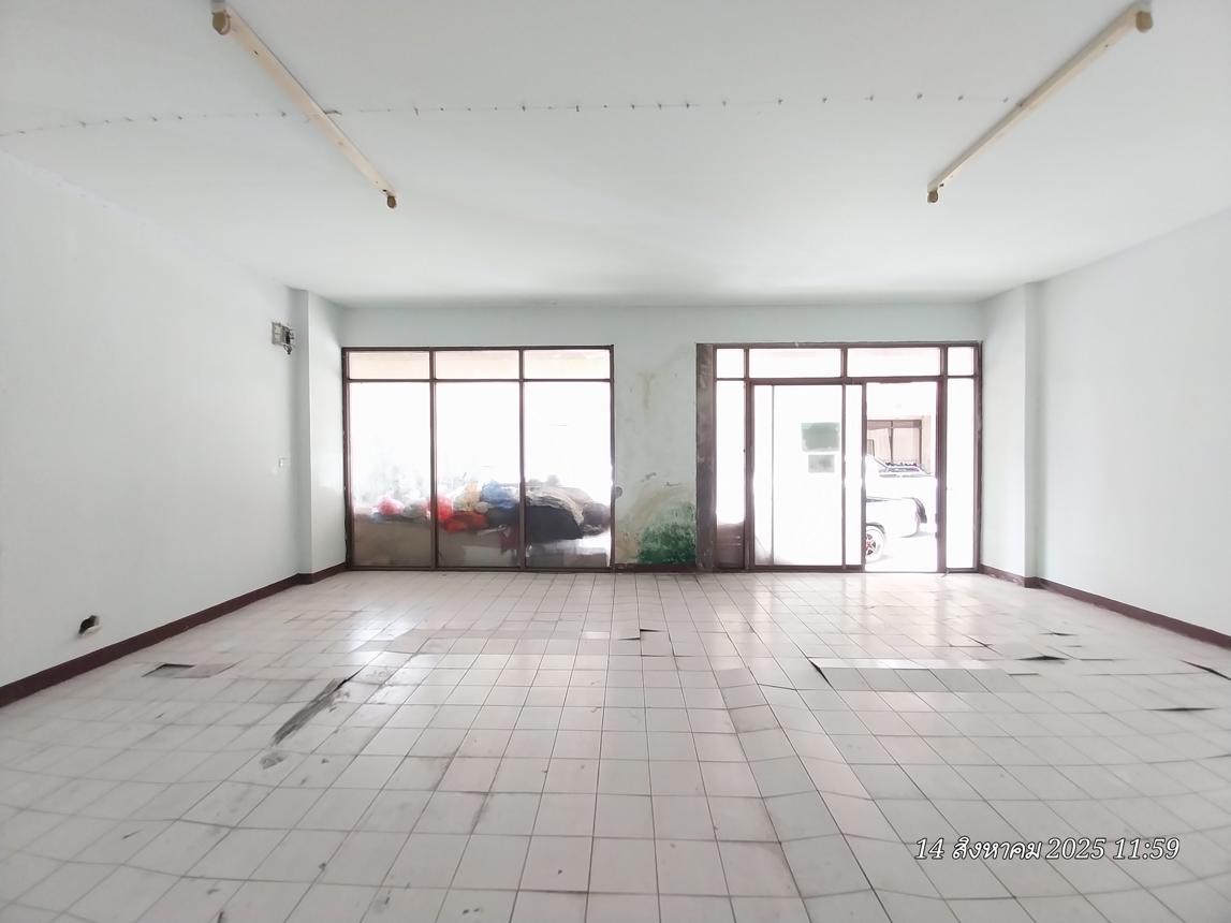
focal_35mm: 13
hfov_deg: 106.2
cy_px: 462
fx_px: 462
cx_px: 616
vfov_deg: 89.9
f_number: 2.2
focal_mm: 1.3
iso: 100
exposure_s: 1/50
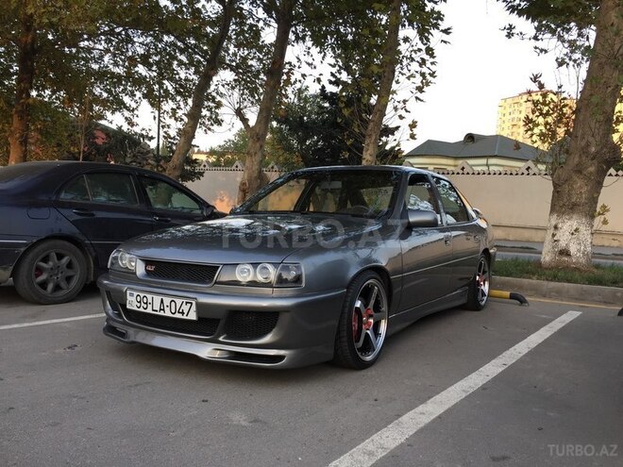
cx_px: 312
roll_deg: -3.6
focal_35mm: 29
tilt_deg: -4.1
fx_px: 522
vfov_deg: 48.2
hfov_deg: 61.7
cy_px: 234
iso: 32
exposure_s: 1/115
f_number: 2.2
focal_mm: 4.15
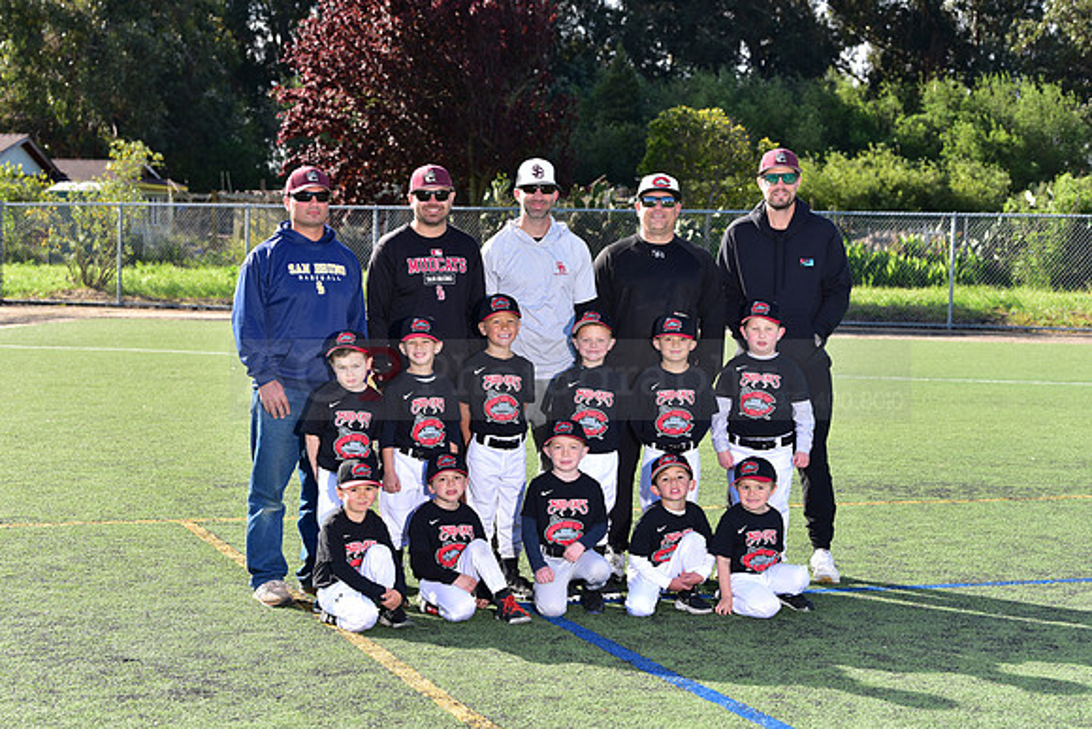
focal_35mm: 70
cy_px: 364
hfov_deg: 28.8
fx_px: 2124
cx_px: 546
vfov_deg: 19.5
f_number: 5.6
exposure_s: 1/160
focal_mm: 70
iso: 80
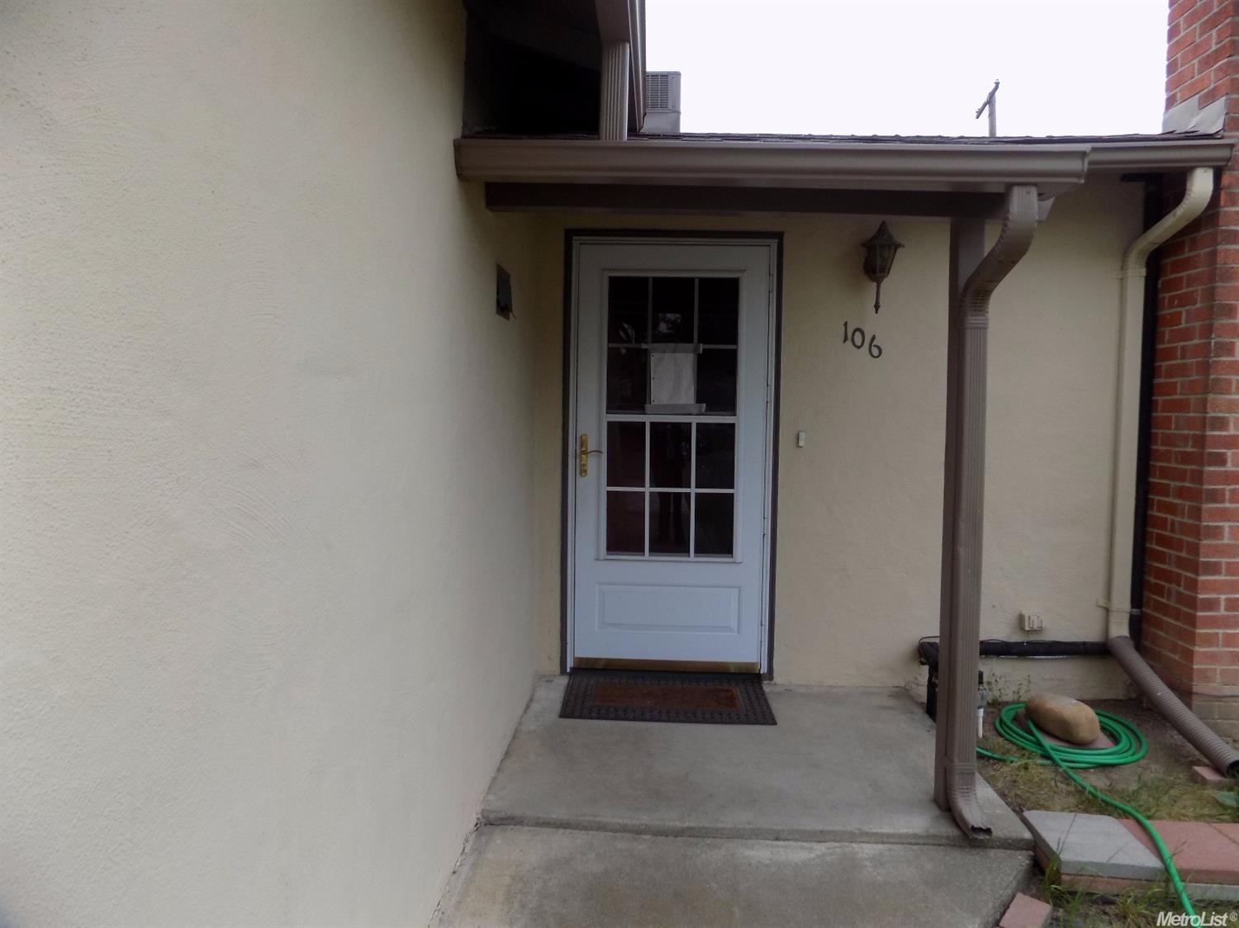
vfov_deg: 58.9
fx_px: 823
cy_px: 464
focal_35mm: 23
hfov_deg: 73.9
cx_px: 620
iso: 80
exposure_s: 1/640
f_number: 3.1
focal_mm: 4
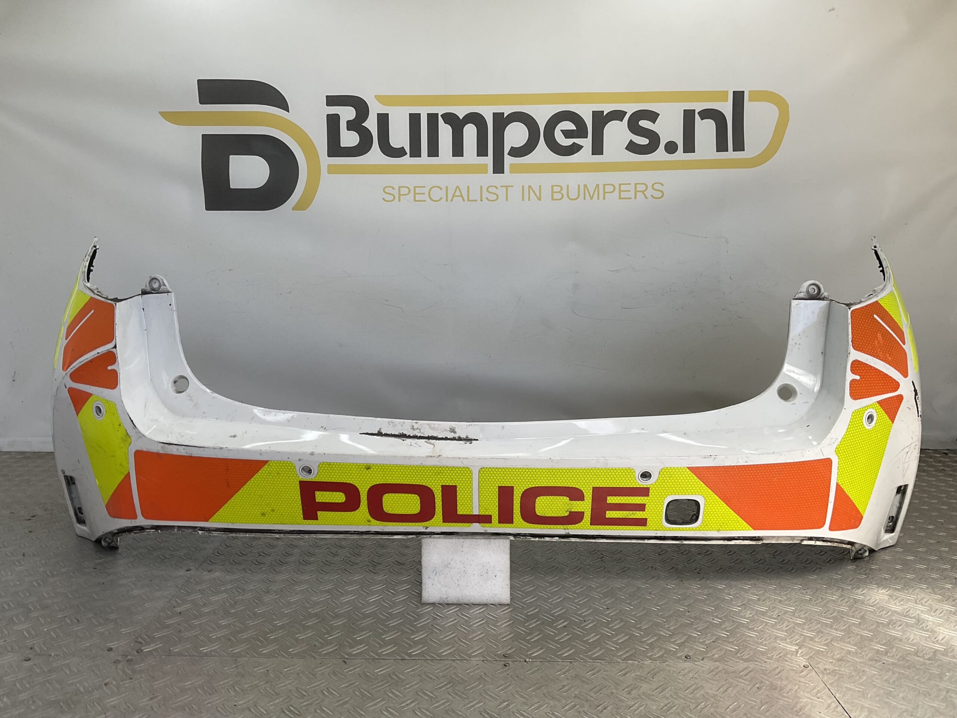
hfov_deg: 61.7
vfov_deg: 48.2
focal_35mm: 29
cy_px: 359
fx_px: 802
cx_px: 478
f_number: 1.8
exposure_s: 1/383
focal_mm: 3
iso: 16
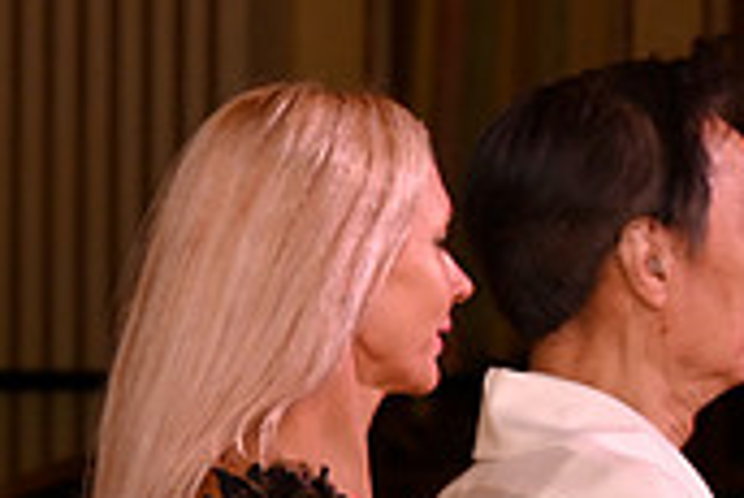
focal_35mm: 557
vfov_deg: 2.5
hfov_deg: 3.7
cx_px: 381
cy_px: 630
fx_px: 11521
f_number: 4
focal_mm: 165
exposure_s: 1/200
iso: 2000
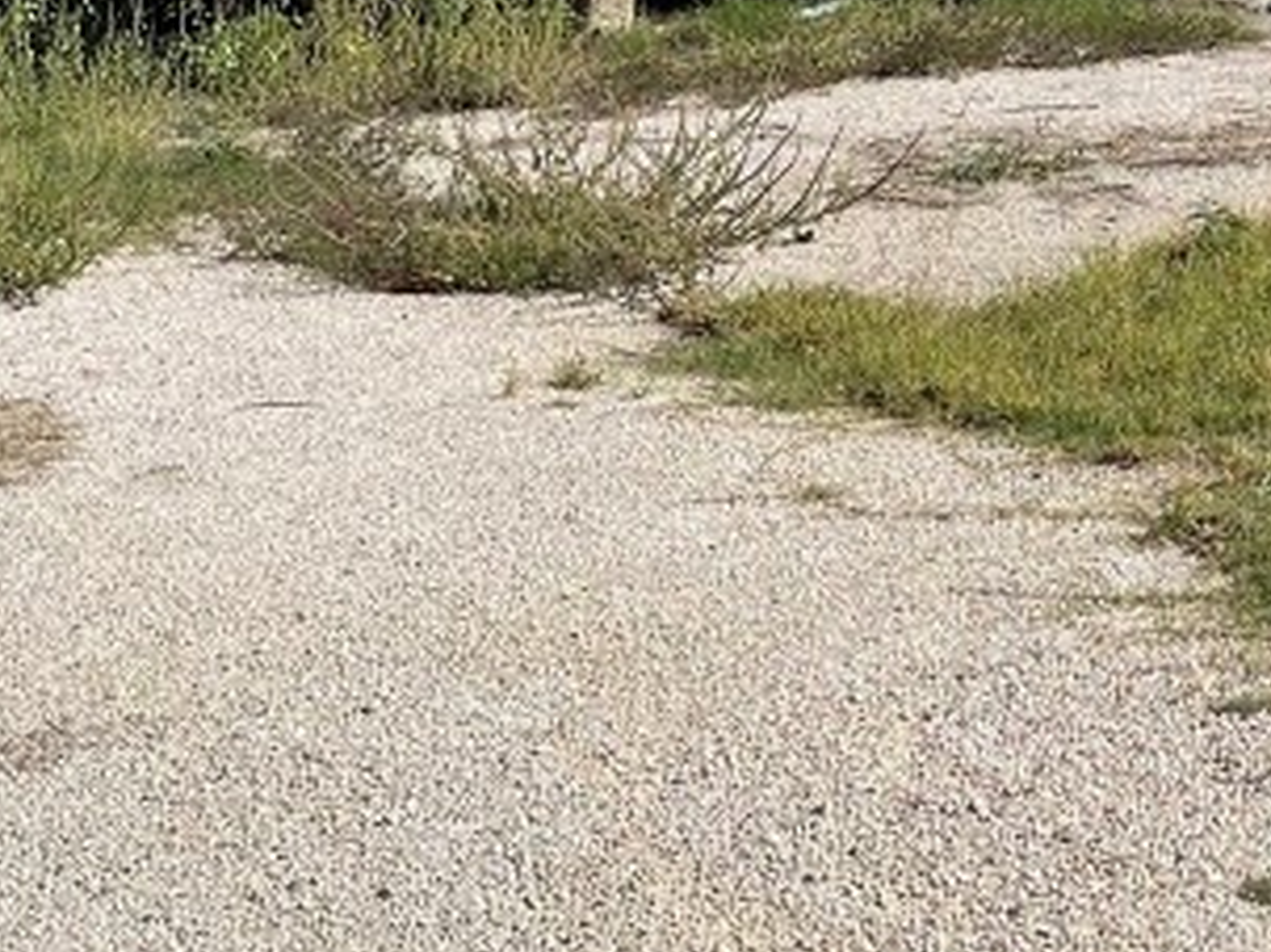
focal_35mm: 88
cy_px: -336
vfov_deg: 15.8
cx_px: 1292
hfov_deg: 21.4
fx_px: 3230
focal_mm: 5.1
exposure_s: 1/4348
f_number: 1.6
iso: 32
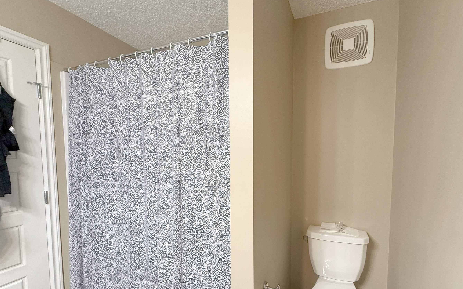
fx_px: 215
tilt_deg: -3.4
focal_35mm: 17
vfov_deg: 67.4
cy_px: 172
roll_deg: -0.3
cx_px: 257
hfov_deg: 94.0
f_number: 2.2
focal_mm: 2.22
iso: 320
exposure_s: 1/60
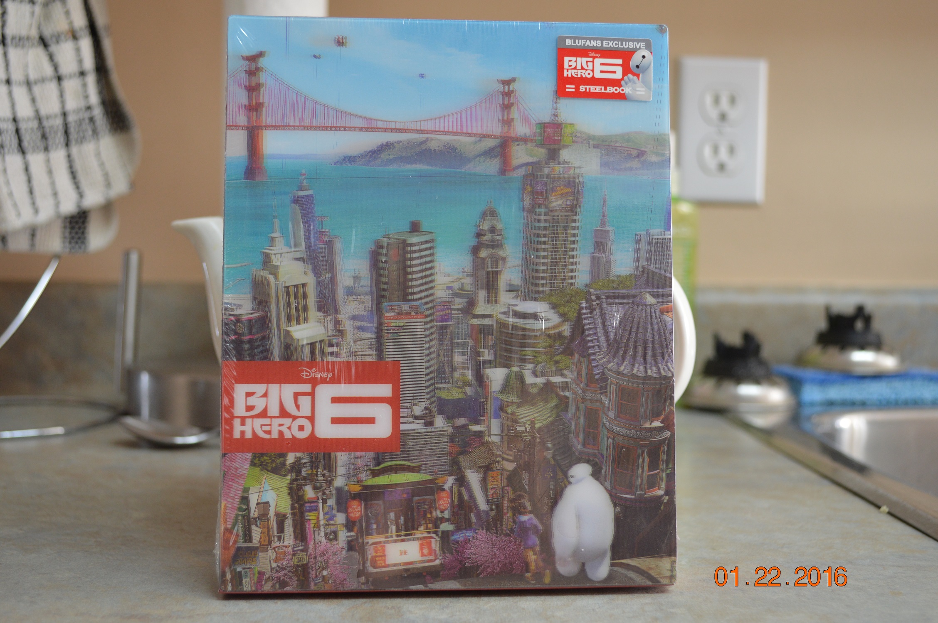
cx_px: 469
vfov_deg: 34.1
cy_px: 312
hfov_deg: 49.6
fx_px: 1015
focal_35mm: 39
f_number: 4.2
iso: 400
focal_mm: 26
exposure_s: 1/20
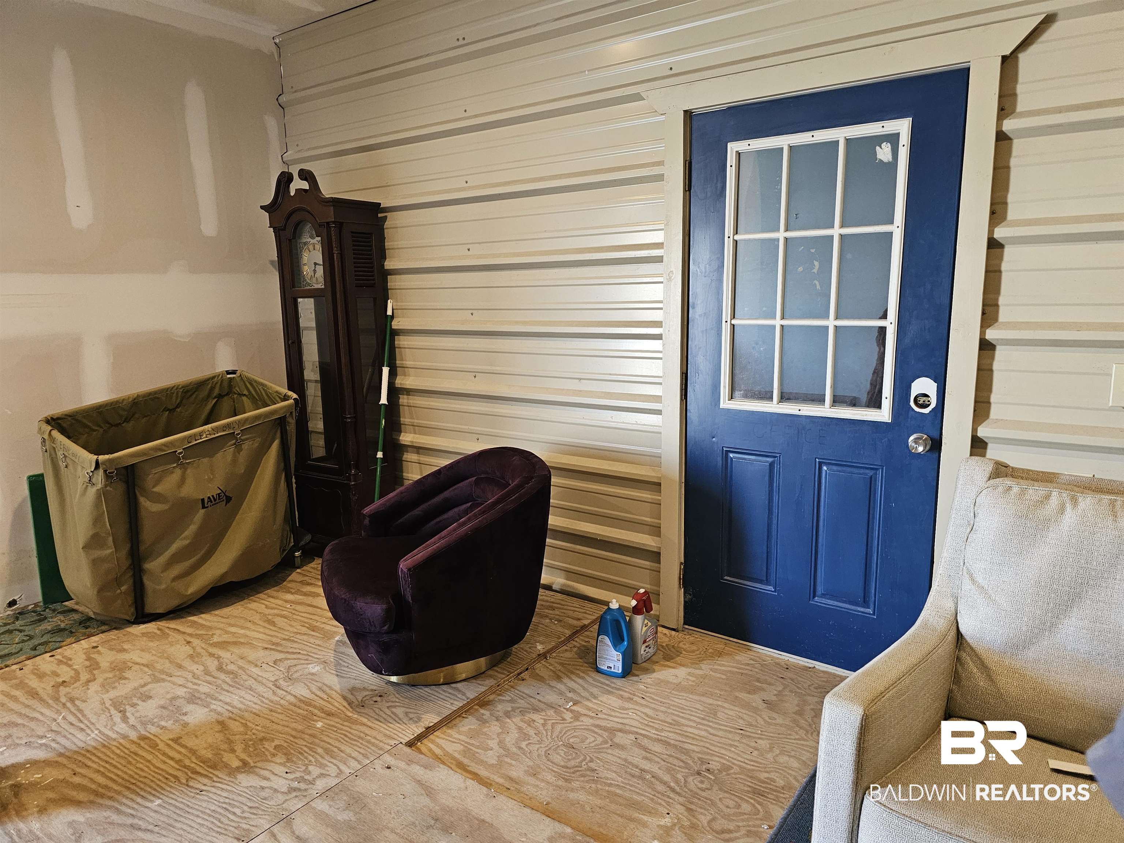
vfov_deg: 58.9
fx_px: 747
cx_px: 562
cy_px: 422
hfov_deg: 73.9
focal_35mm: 23
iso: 640
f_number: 1.7
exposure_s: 1/120
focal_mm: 6.3
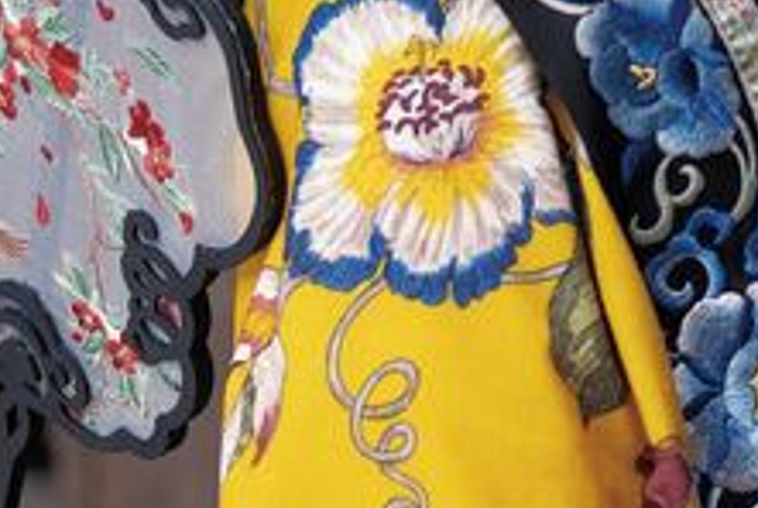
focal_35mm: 477
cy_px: -309
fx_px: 10057
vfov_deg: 2.9
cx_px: 933
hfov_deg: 4.3
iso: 100
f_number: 2.8
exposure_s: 1/200
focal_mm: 88
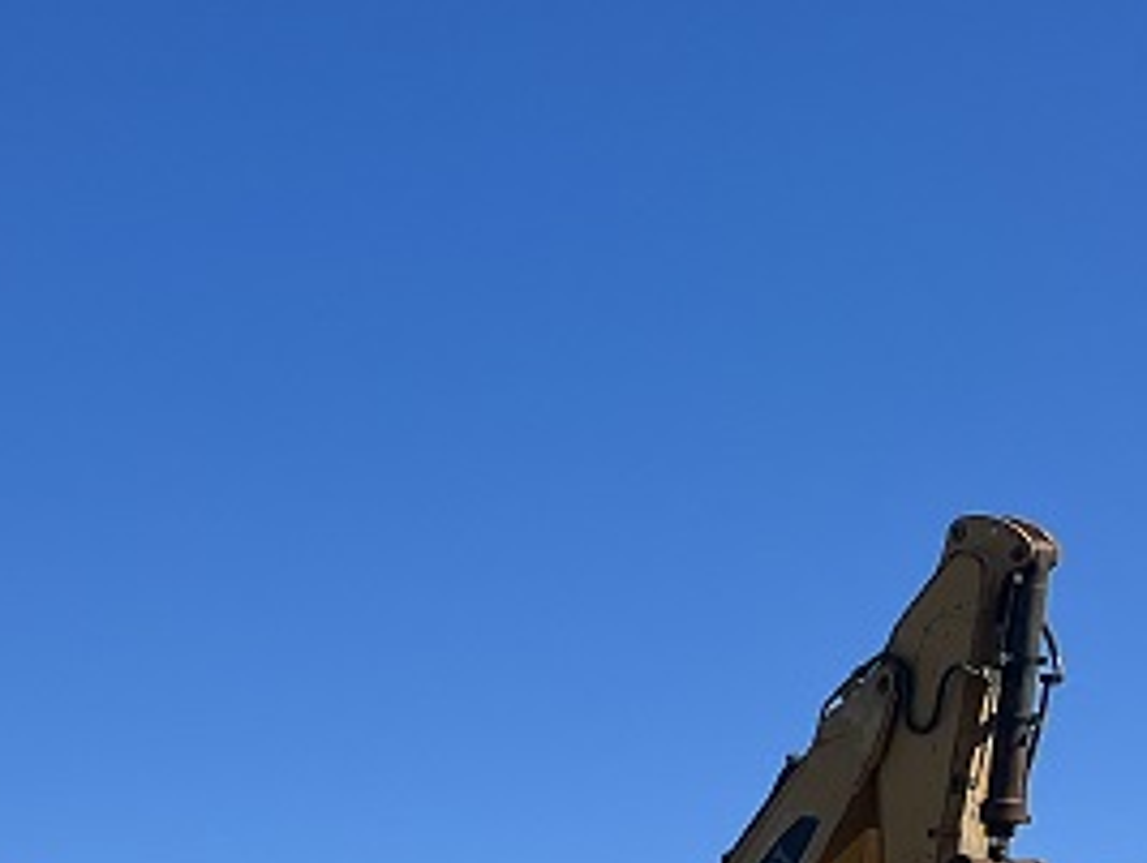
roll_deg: +0.8
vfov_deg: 14.3
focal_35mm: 98
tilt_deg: +5.2
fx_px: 3252
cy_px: 1228
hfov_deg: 17.8
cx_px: -584
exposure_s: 1/4630
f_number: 1.5
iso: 50
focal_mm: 5.7
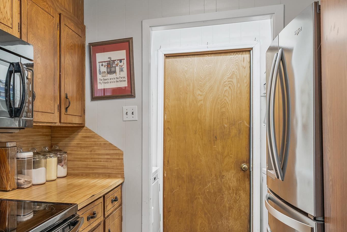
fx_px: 337
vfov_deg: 37.8
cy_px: 134
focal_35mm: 35
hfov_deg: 52.2
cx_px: 89
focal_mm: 19
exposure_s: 1/5
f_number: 8
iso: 800
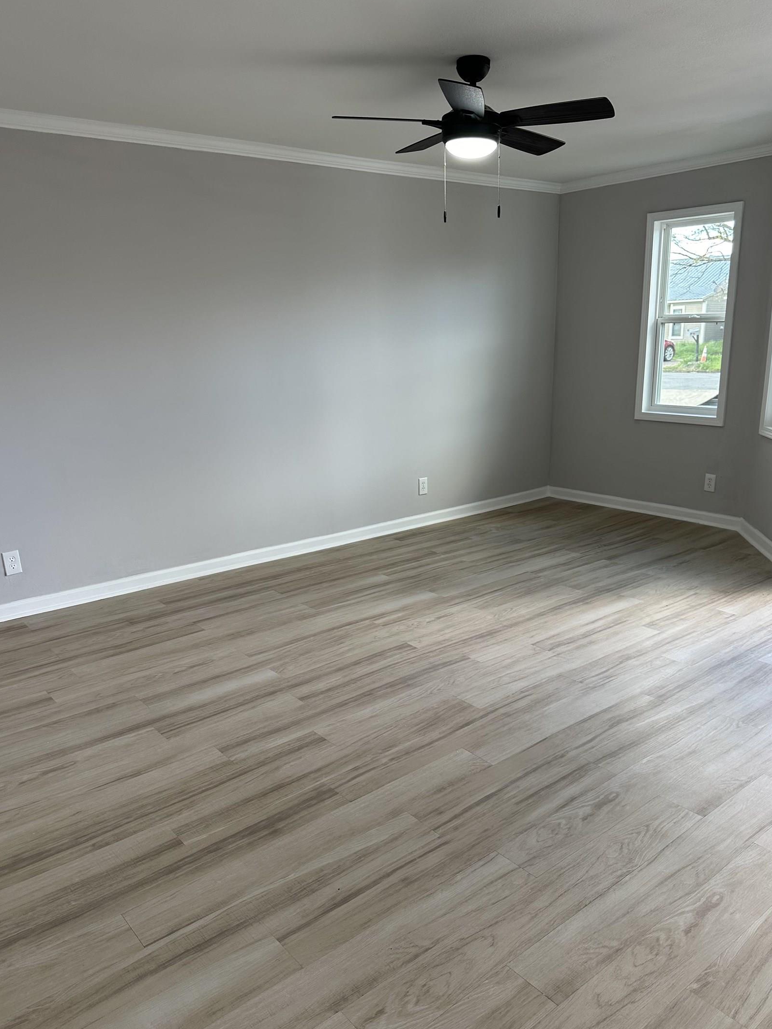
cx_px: 394
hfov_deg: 53.1
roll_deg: +1.0
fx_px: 773
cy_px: 544
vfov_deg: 67.3
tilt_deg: -15.0
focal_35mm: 26
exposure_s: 1/120
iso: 125
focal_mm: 6.86
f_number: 1.78
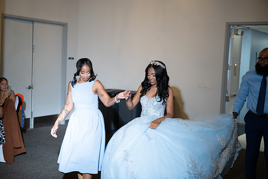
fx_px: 387
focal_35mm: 52
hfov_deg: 38.2
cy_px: 90
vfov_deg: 26.0
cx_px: 134
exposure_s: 1/125
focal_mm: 50
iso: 640
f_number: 1.8
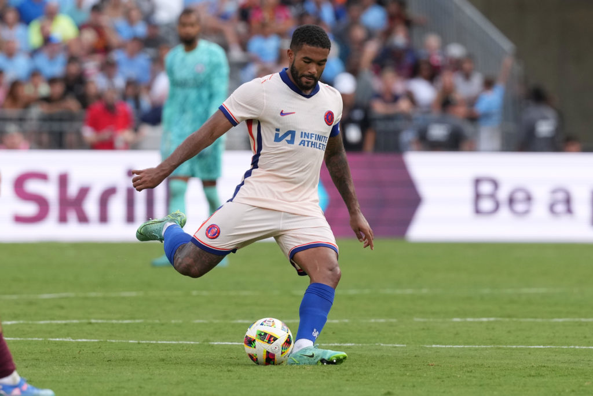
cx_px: 296
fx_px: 4942
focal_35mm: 300
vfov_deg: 4.6
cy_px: 198
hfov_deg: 6.9
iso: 1000
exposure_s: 1/2500
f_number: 3.5
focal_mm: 300
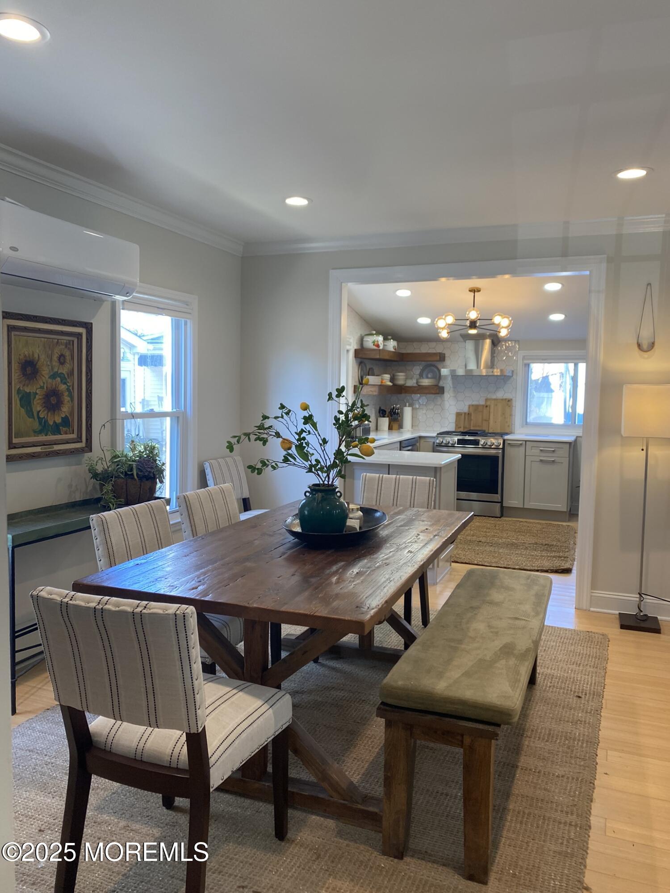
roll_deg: -1.2
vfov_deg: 67.3
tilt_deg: -4.2
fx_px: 671
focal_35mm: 26
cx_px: 335
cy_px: 446
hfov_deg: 53.1
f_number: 1.8
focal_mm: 4.25
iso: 125
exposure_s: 1/120
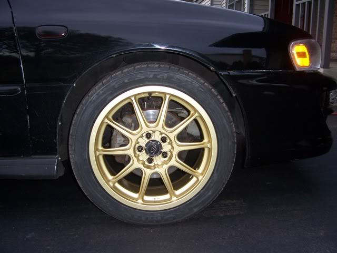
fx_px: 350
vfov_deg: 39.7
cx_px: 168
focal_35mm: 36
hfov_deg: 51.4
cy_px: 126
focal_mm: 6
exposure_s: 1/60
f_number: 3
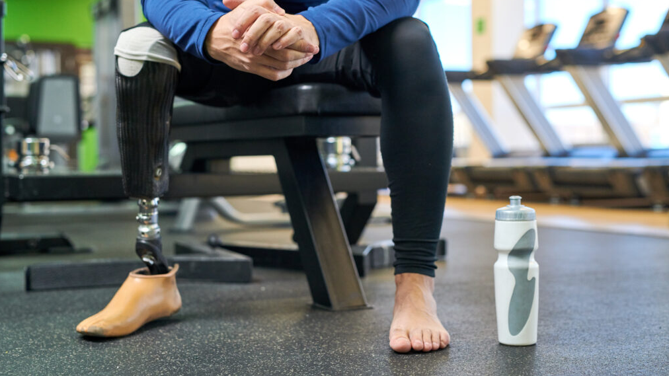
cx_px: 336
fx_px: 940
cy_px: 152
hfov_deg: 39.2
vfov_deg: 22.6
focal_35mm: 53
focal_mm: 50
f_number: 3.2
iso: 800
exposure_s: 1/200
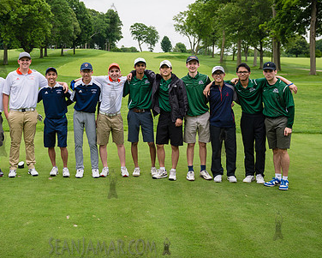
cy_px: 101
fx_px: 486
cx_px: 112
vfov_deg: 29.6
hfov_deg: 36.3
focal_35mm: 51
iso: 320
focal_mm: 34
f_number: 4
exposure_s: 1/1250
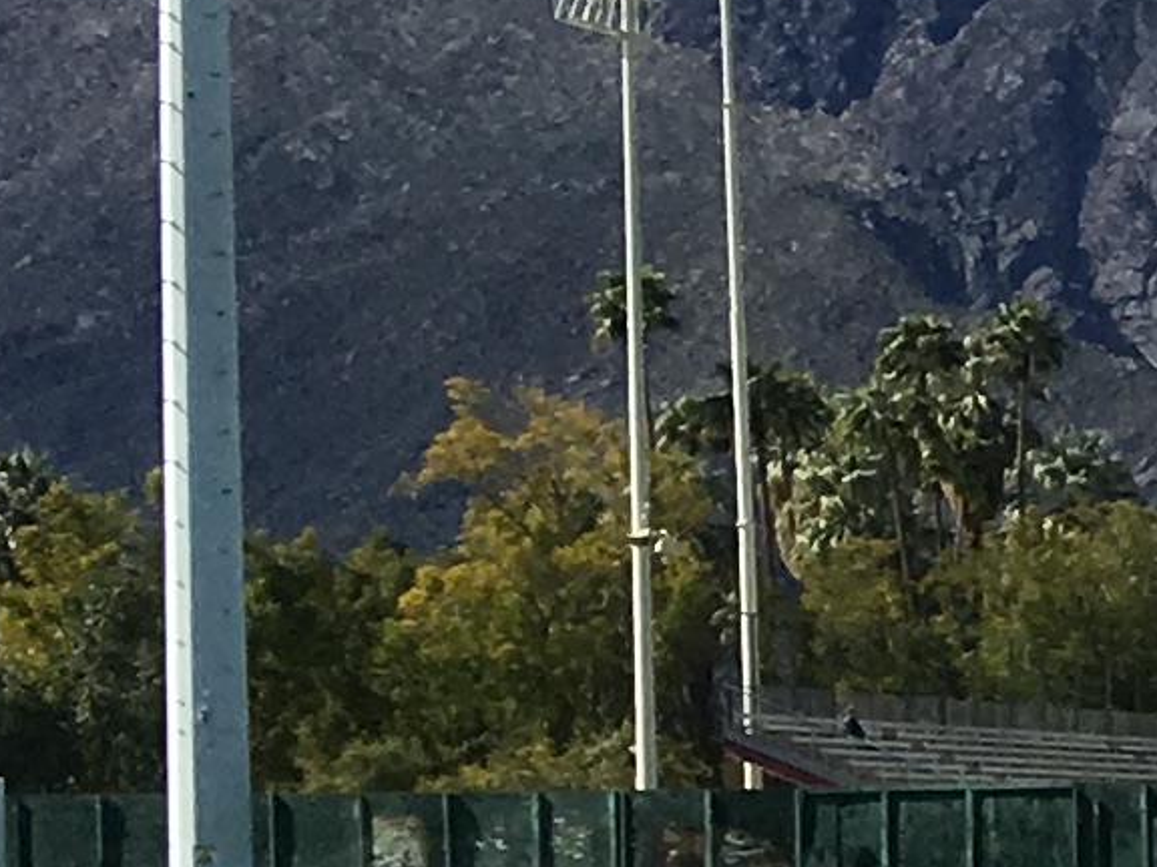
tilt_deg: -1.3
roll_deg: -0.4
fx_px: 6785
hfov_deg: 7.9
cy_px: 1046
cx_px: 3929
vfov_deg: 7.3
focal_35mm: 203
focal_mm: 4.15
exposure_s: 1/2024
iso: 25
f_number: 2.2
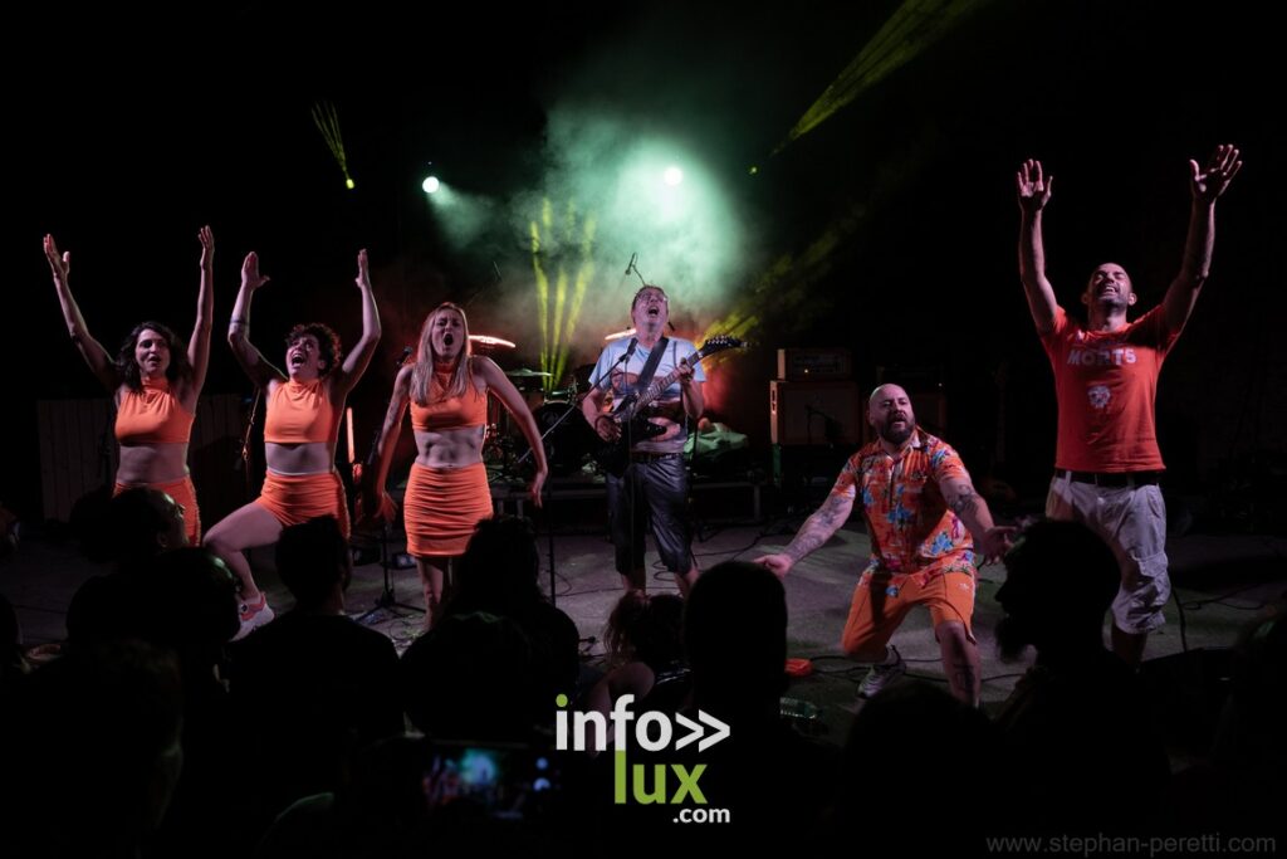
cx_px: 644
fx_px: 858
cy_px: 430
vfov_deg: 53.1
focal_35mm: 24
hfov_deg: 73.7
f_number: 2.8
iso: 640
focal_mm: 24
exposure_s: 1/200
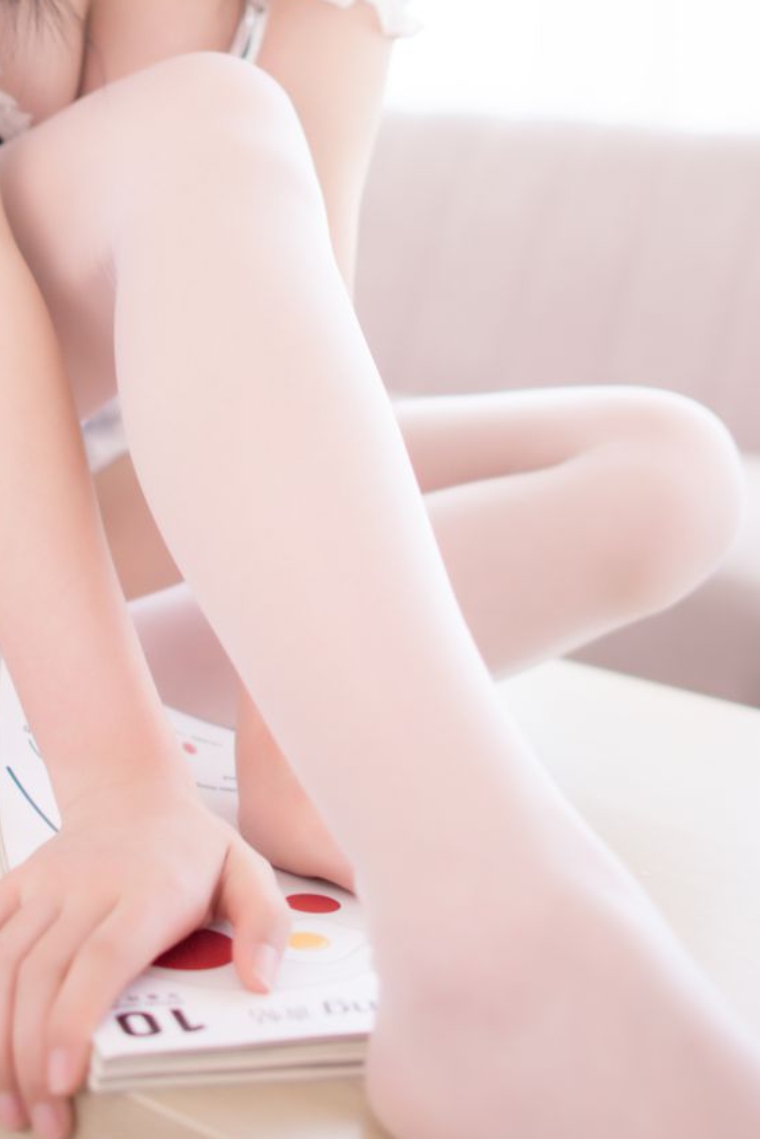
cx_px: 228
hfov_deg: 22.1
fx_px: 1930
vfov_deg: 31.2
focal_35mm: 61
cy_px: 86
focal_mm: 28
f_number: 2
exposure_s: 1/80
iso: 200
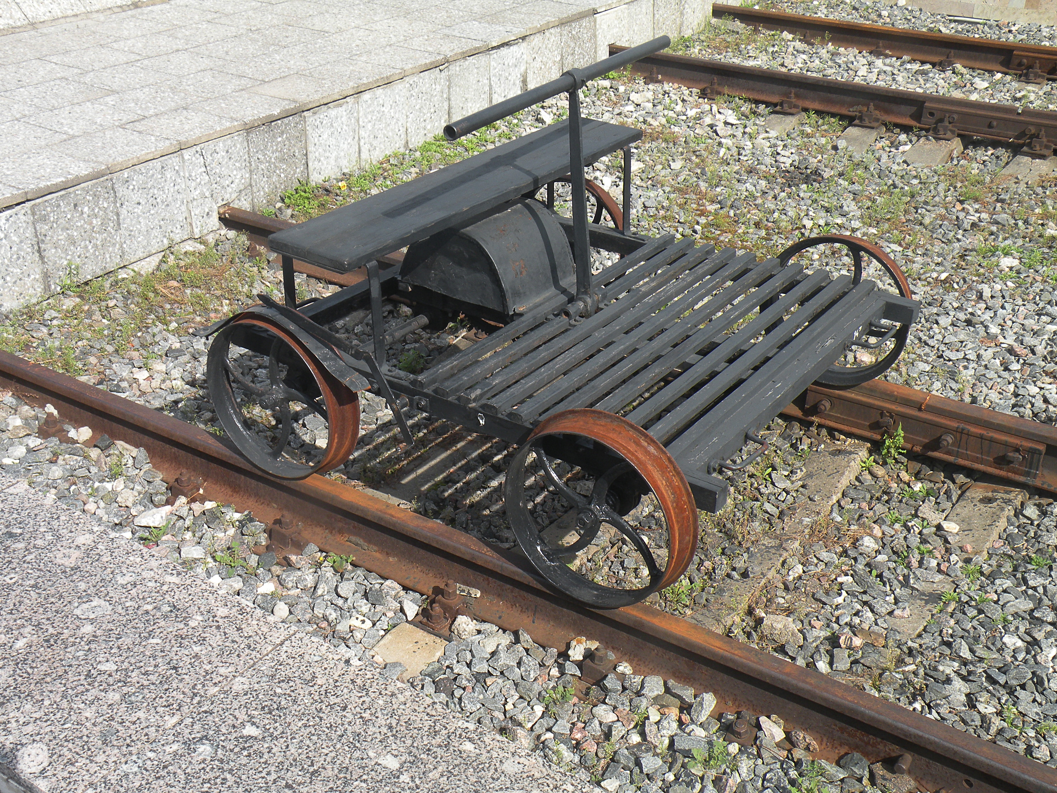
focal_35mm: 42
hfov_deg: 44.8
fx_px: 1282
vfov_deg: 34.3
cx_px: 528
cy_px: 396
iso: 64
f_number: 5.6
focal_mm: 7.4
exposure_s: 1/194
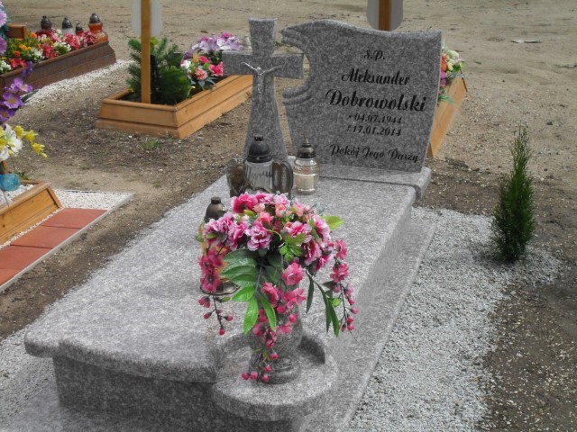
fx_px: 817
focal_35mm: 49
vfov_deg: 29.7
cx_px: 288
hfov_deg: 38.9
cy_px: 216
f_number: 10
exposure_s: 1/125
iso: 100
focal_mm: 8.7
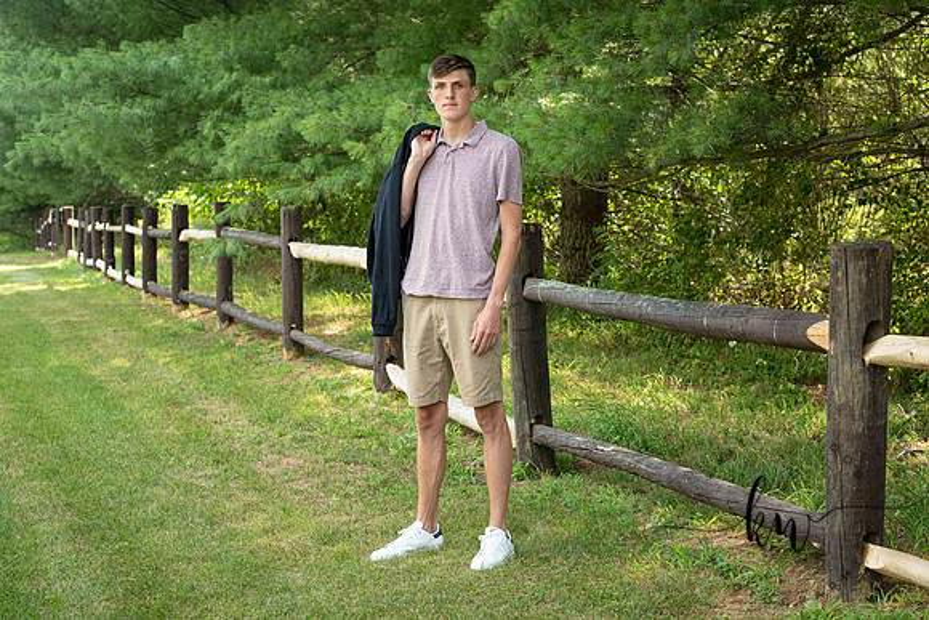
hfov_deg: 28.8
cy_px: 310
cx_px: 464
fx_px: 1809
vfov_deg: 19.4
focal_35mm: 70
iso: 500
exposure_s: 1/200
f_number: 6.3
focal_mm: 70
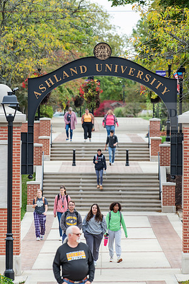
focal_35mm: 300
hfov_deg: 4.6
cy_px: 142
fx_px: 2362
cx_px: 94
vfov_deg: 6.9
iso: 400
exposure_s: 1/320
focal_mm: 300
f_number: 7.1
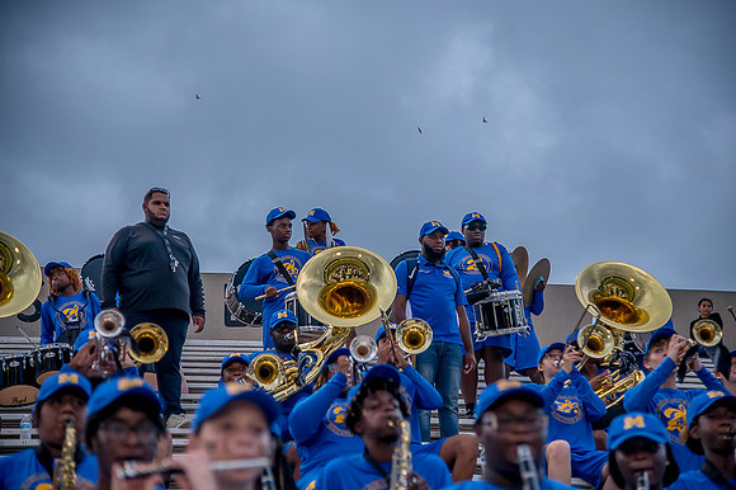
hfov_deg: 22.2
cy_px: 245
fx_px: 1880
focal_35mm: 92
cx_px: 368
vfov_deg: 14.8
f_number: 4
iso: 400
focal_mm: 92
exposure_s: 1/200
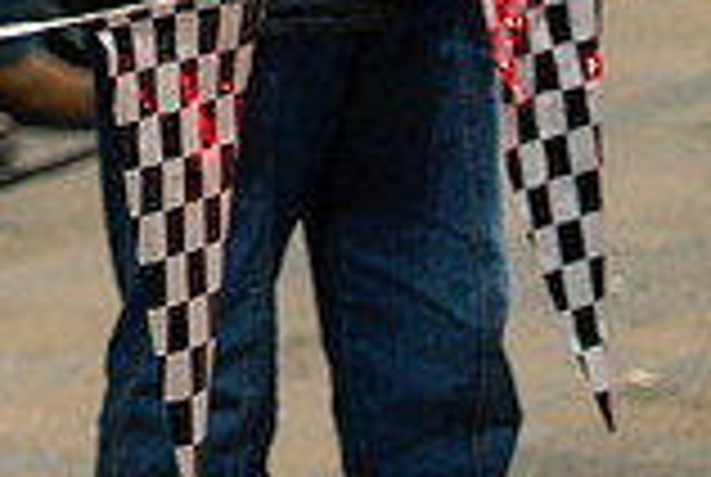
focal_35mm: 282
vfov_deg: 4.8
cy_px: -324
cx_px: -527
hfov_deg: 7.1
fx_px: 5580
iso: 2500
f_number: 2.8
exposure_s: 1/320
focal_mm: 70
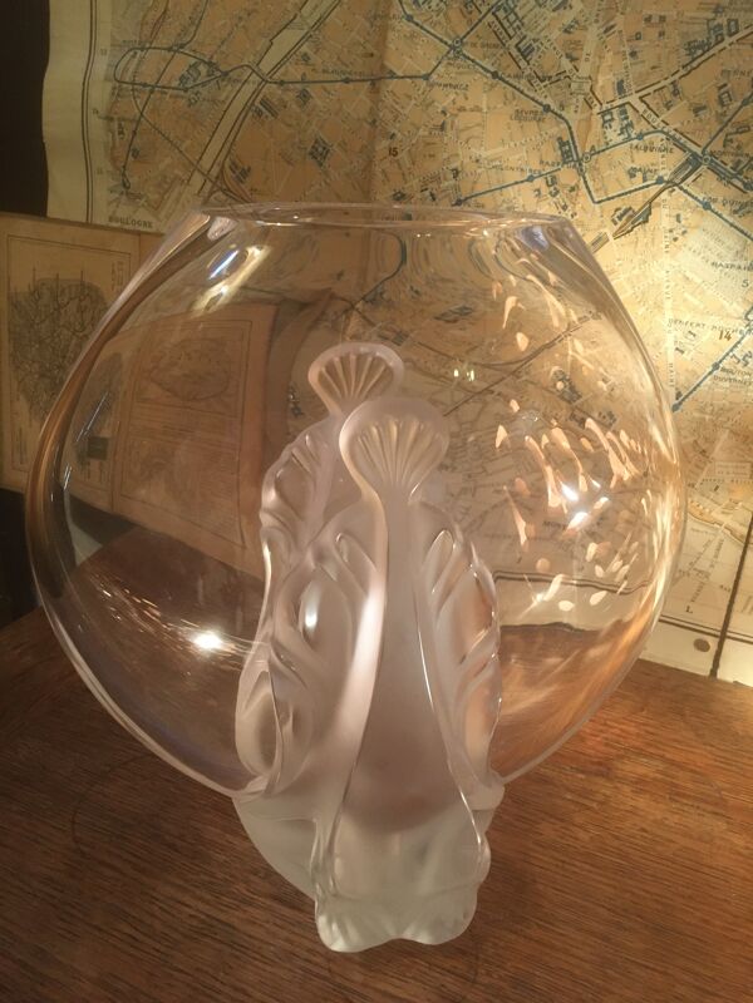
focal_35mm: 29
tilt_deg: -23.6
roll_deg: -3.1
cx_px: 376
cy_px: 502
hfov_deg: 48.2
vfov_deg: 61.7
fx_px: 841
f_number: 2.2
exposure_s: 1/25
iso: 200
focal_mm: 4.15
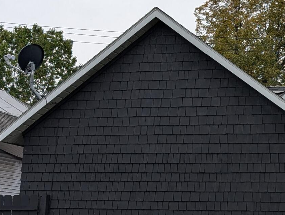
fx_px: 701
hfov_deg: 22.1
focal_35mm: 85
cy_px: 123
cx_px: 285
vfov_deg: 17.4
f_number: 1.68
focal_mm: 6.9
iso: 23
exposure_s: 1/205
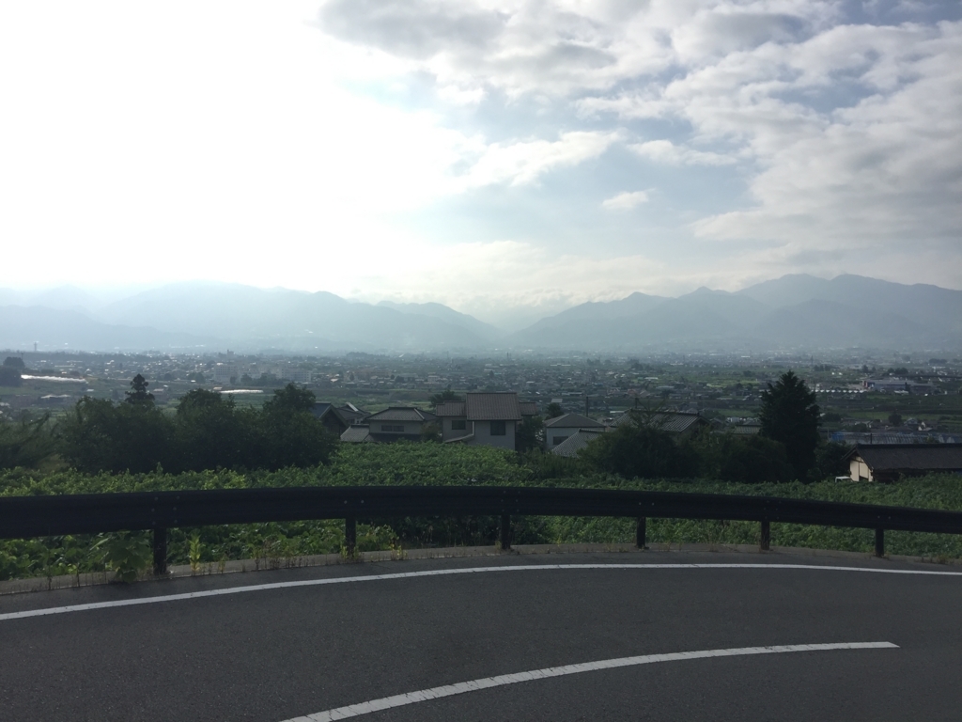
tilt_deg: -0.4
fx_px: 806
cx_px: 481
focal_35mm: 29
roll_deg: +0.3
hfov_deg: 61.7
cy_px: 361
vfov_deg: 48.2
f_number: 2.2
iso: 32
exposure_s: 1/2825
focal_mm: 4.15
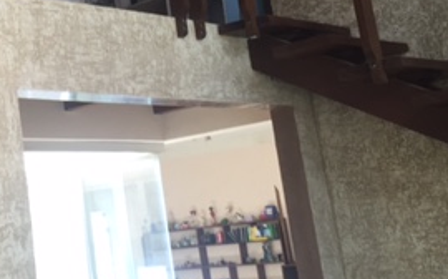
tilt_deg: +14.0
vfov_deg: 17.4
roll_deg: +4.9
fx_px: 890
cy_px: 8
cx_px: 41
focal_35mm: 73
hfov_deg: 27.2
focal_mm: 4.15
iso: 50
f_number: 2.2
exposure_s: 1/100
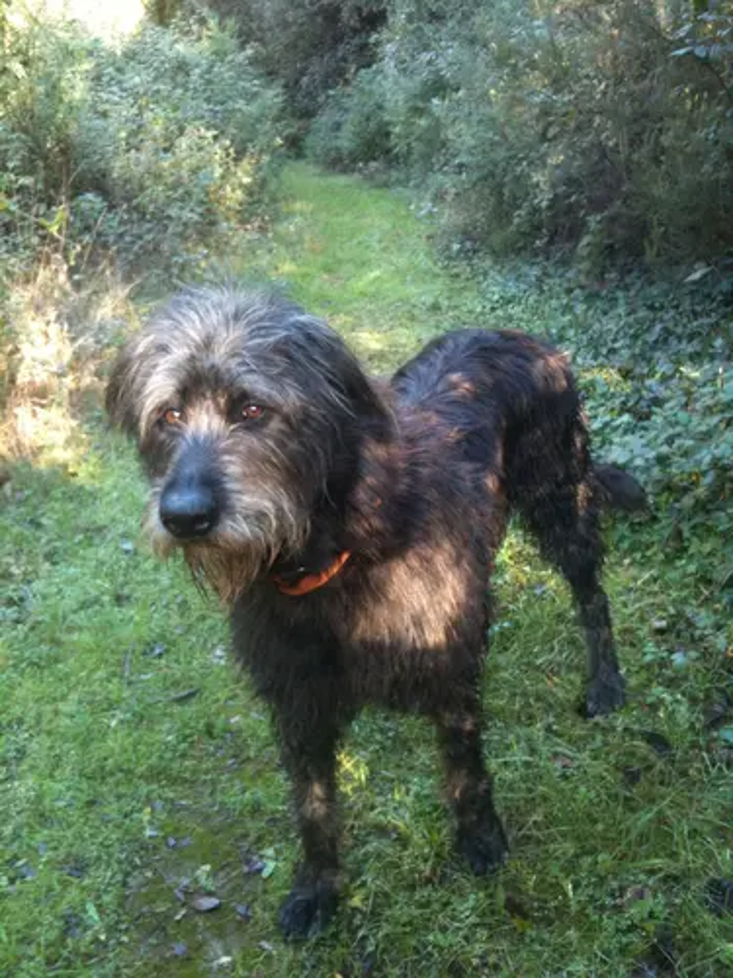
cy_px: 489
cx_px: 366
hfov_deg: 40.7
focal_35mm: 35
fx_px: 988
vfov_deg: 52.6
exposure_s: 1/15
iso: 80
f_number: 2.8
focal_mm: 3.85
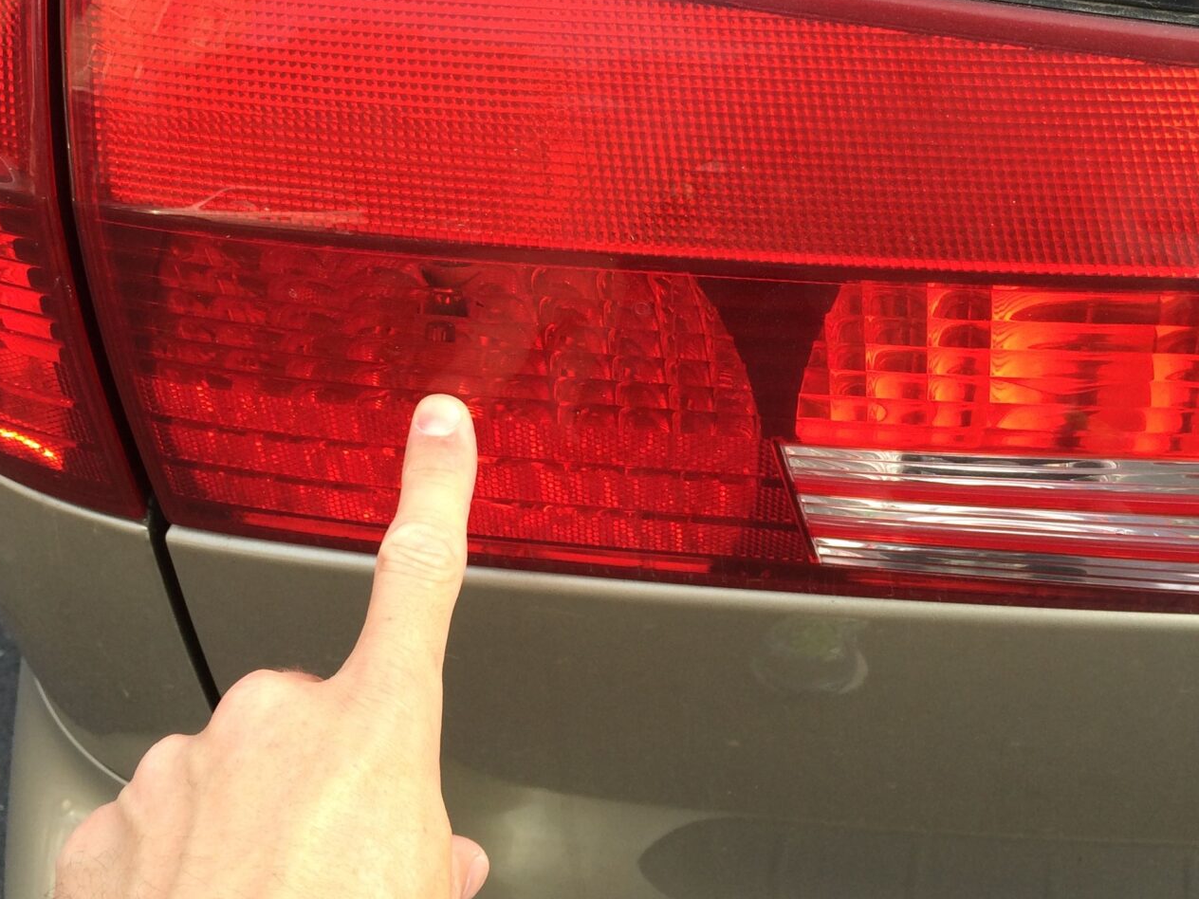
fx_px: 1628
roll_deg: +5.4
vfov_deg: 30.3
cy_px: 216
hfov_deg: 40.4
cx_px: 637
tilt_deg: -38.3
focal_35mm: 47
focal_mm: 4.15
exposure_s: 1/256
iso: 32
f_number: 2.2
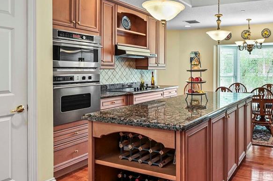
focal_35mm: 28
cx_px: 202
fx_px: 212
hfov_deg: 62.1
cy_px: 95
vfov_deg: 46.3
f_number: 8
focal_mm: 16
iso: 400
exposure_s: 1/3
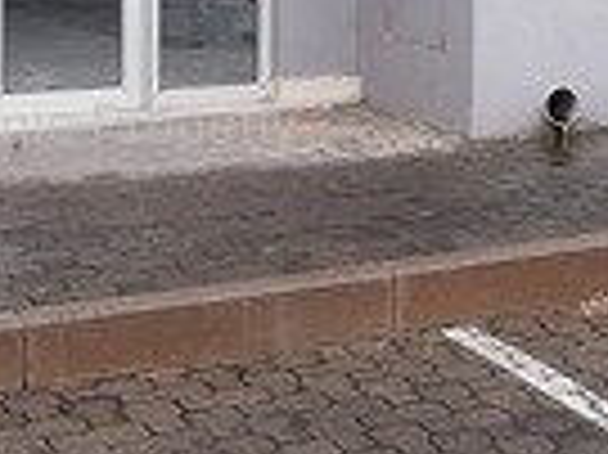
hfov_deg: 18.2
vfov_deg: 14.3
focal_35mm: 100
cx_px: 820
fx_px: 1755
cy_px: -101
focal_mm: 3.93
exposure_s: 1/253
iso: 40
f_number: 1.7
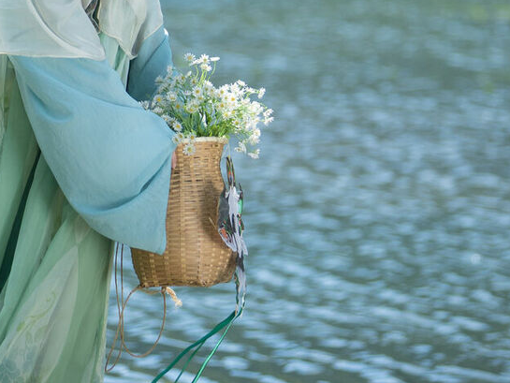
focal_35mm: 361
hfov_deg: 5.5
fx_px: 5320
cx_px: 202
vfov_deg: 4.1
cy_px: -115
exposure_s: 1/1250
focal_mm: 130
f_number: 2.8
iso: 100
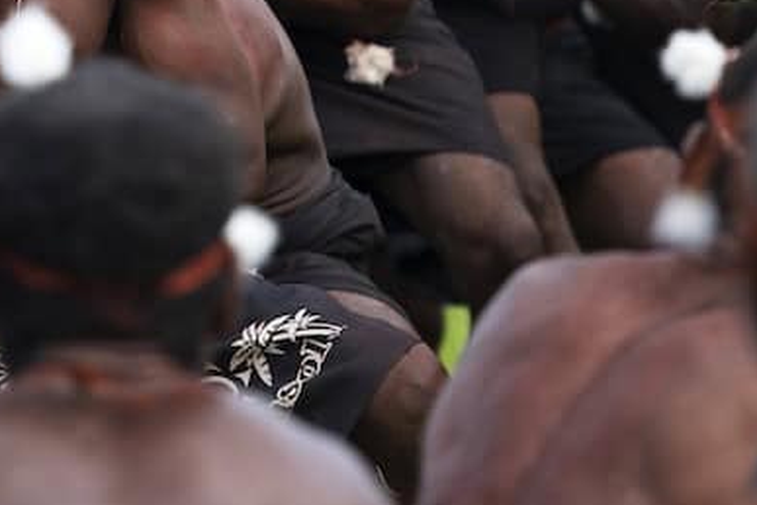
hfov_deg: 3.0
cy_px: -350
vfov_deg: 2.0
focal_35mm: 679
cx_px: -241
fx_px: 14277
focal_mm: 175
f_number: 3.5
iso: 200
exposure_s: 1/500
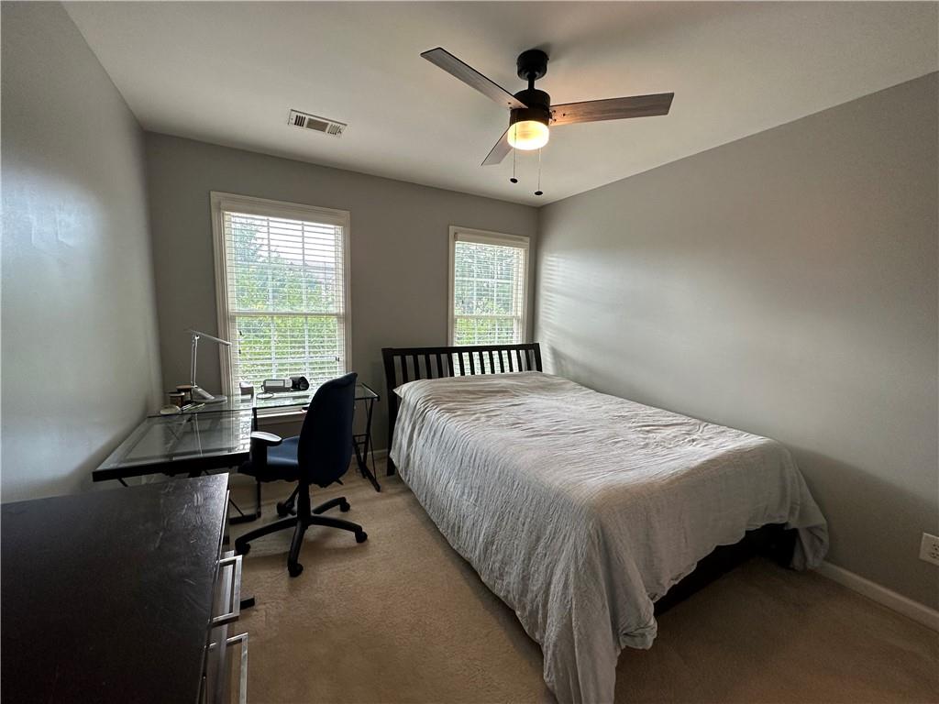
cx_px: 470
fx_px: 380
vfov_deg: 85.7
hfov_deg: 102.1
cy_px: 352
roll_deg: -1.3
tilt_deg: -6.8
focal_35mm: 14
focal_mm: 2.22
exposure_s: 1/120
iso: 160
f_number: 2.2
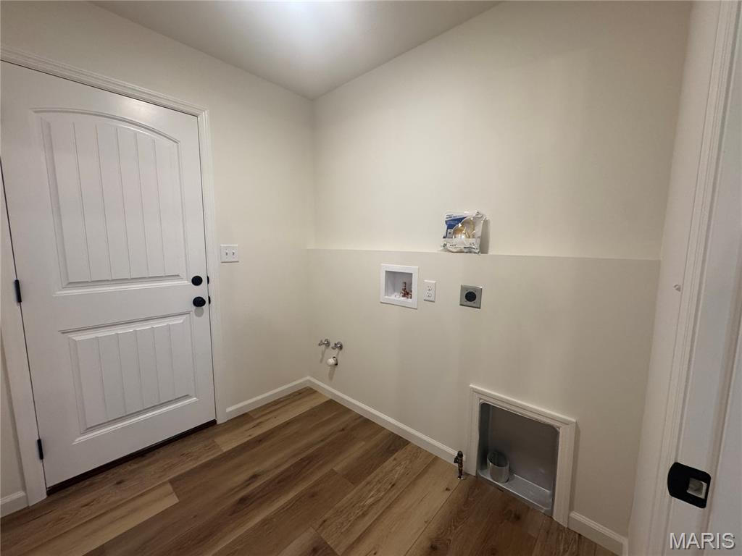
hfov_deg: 102.1
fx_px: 300
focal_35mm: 14
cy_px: 278
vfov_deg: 85.7
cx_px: 371
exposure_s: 1/120
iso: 250
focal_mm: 2.22
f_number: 2.2
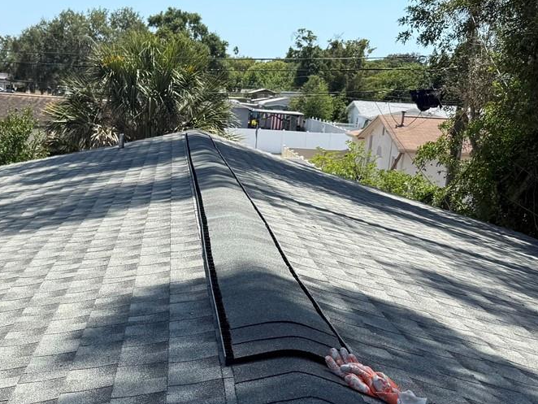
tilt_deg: -13.7
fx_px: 902
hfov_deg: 32.4
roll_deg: -1.8
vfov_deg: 25.0
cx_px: 111
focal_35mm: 58
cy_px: 303
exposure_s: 1/3279
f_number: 1.78
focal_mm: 6.76
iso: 80
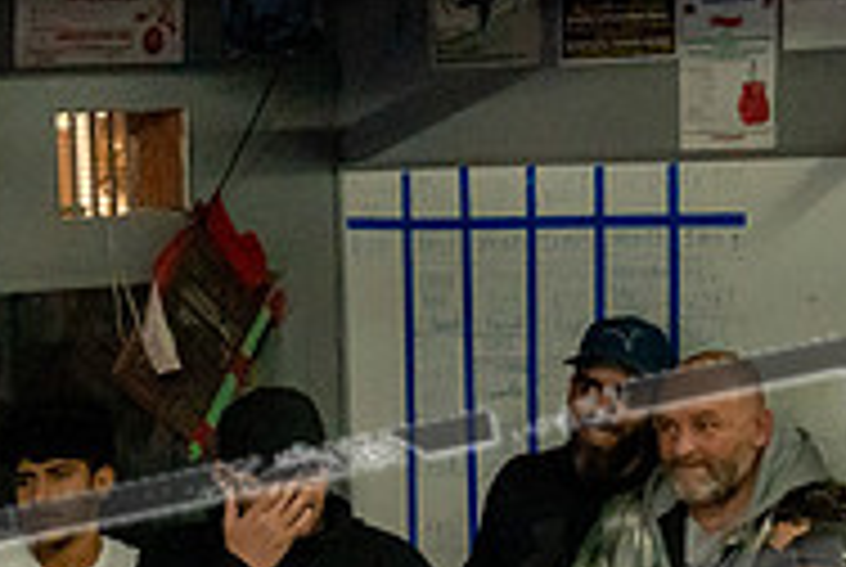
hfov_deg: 12.4
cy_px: 632
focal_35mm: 160
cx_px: -238
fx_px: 3766
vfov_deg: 8.5
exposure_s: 1/800
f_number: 2.8
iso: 5000
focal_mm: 35
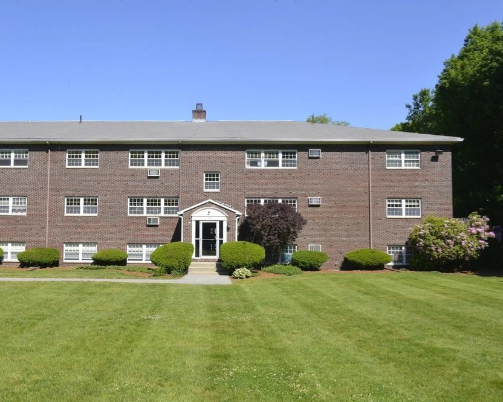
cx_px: 212
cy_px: 201
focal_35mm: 37
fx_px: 551
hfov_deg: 48.9
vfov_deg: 40.1
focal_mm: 32
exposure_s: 1/1250
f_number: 18
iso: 2500
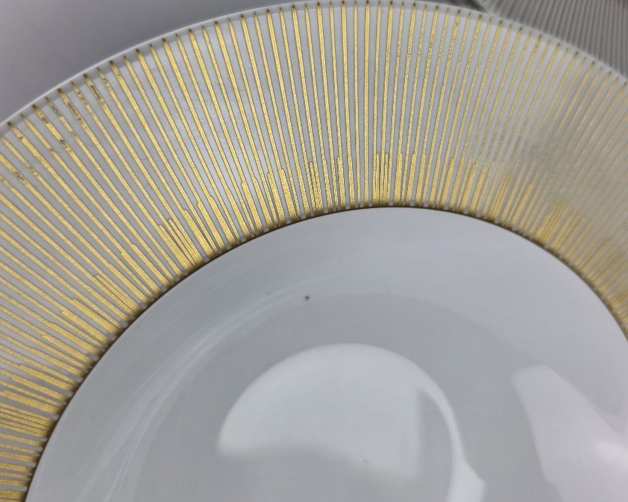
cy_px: 203
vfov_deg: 45.5
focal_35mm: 32
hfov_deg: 55.7
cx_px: 324
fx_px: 595
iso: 25
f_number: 1.7
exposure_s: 1/100
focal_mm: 6.3
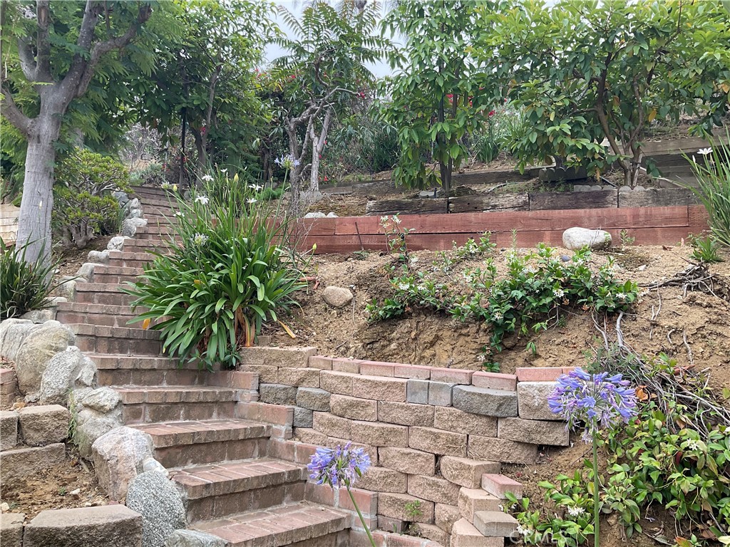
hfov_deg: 61.7
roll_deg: -2.1
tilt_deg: +7.8
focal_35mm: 29
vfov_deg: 48.2
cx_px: 365
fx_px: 612
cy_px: 274
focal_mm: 3
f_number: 1.8
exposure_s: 1/344
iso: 16
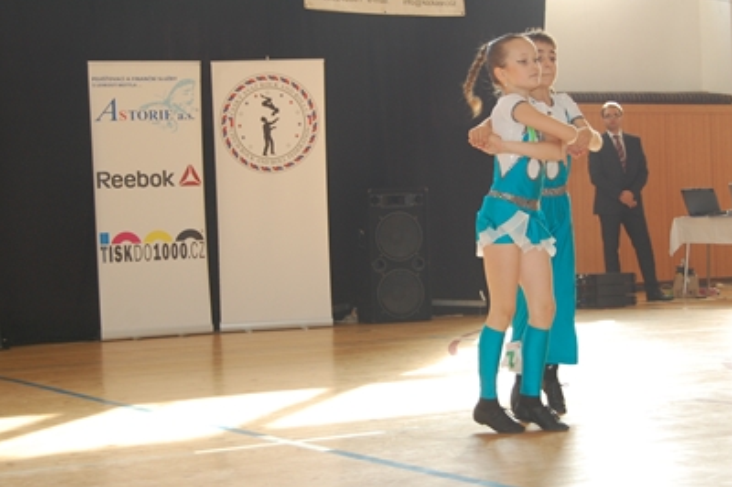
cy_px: 214
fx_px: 1524
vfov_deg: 18.1
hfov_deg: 27.0
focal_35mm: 75
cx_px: 399
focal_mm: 40
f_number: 5
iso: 400
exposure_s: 1/125
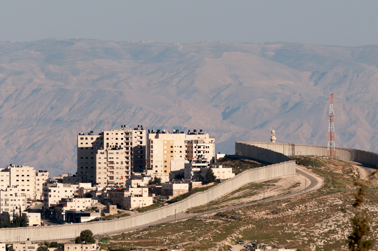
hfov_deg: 3.4
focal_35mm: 600
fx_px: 6292
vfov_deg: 2.3
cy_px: 126
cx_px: 189
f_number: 14
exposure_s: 1/400
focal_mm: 400
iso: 200
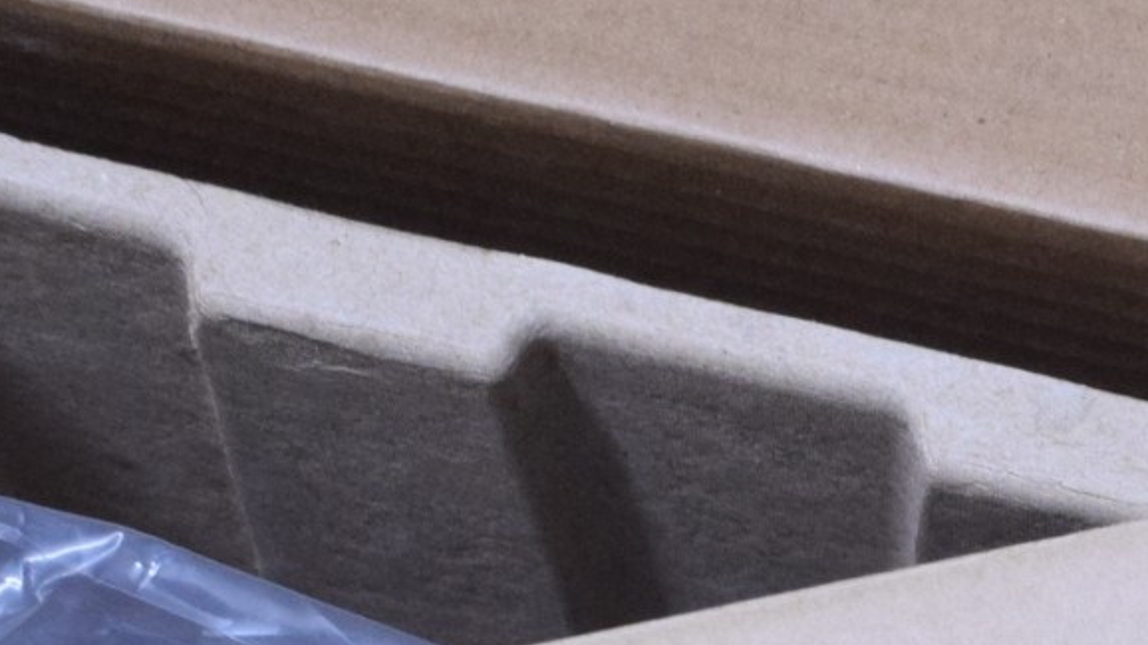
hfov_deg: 14.3
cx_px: 1656
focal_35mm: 141
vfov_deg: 8.3
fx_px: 4292
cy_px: 1097
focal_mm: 24
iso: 1600
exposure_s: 1/8
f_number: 11
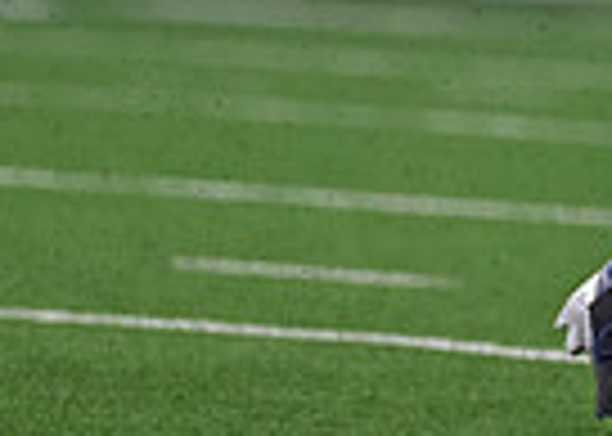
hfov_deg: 2.2
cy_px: -453
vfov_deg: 1.6
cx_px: 929
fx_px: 16000
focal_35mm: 921
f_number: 2.8
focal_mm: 150
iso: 1600
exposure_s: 1/1000
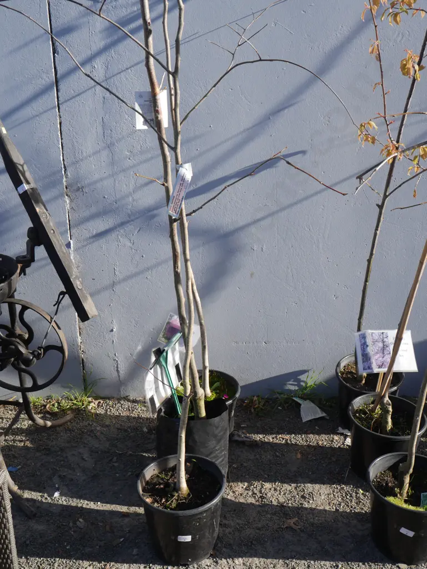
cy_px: 284
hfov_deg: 37.8
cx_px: 214
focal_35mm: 38
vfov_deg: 49.0
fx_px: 624
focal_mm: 19
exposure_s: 1/250
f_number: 7.1
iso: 200
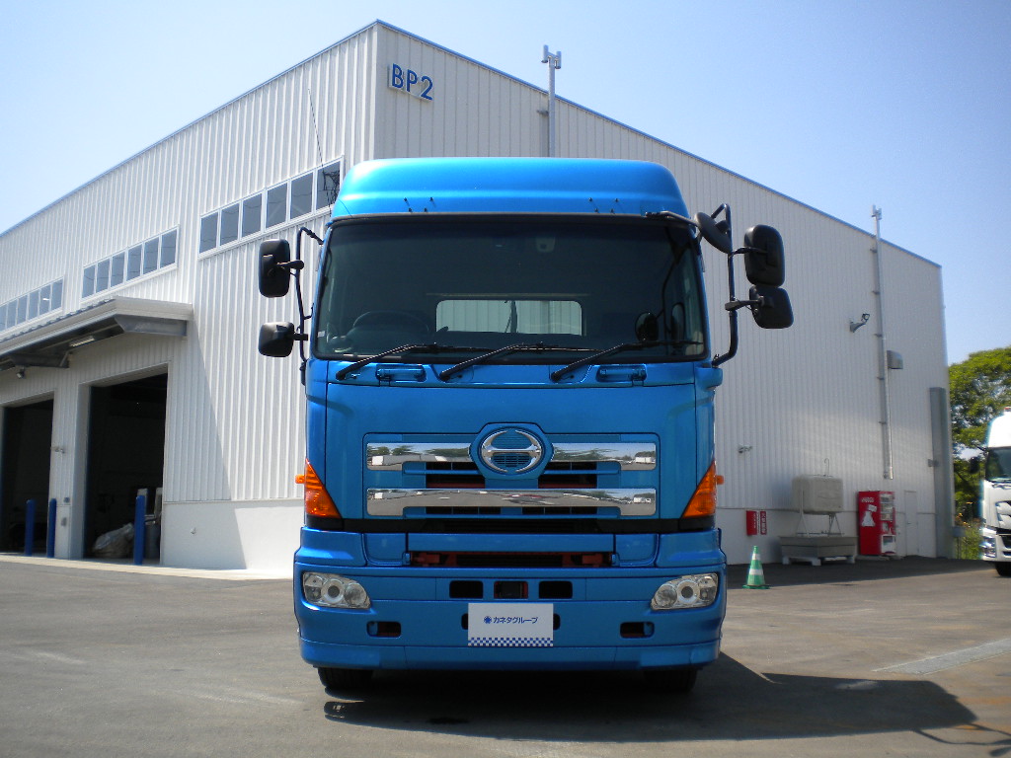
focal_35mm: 35
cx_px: 506
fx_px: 1022
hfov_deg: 52.6
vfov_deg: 40.7
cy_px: 379
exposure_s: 1/479
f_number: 4.6
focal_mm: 6.3
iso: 80
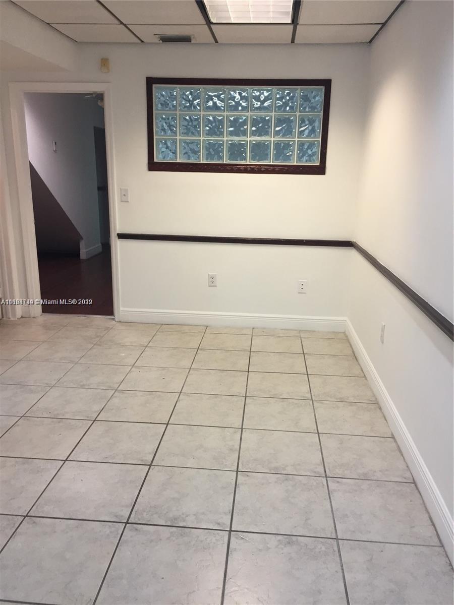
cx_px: 227
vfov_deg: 61.7
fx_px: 507
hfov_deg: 48.2
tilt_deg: -13.5
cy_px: 302
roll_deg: -0.7
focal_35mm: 29
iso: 40
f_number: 2.2
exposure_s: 1/30
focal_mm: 4.15
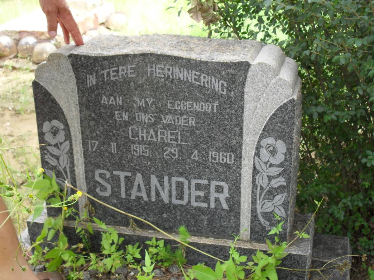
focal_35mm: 57
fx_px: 616
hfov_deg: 33.8
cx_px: 187
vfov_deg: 25.7
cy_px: 140
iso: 100
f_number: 4.3
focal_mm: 10.1
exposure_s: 1/60
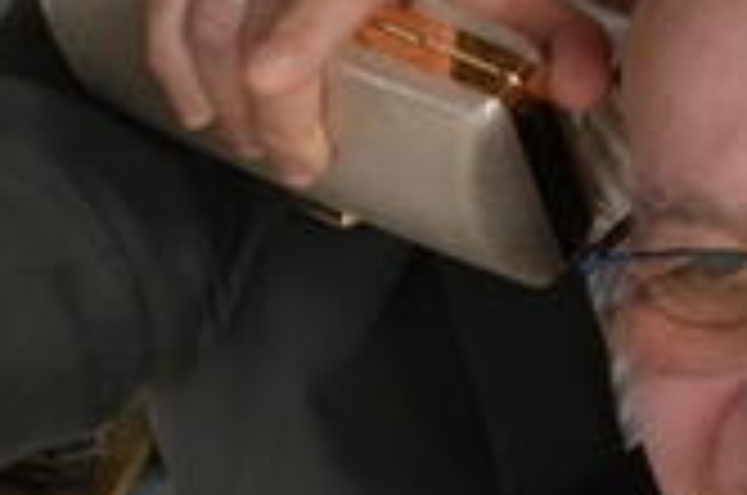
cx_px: 1890
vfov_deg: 5.3
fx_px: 5281
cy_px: -434
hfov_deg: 7.5
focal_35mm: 255
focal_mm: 22
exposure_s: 1/60
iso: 400
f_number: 4
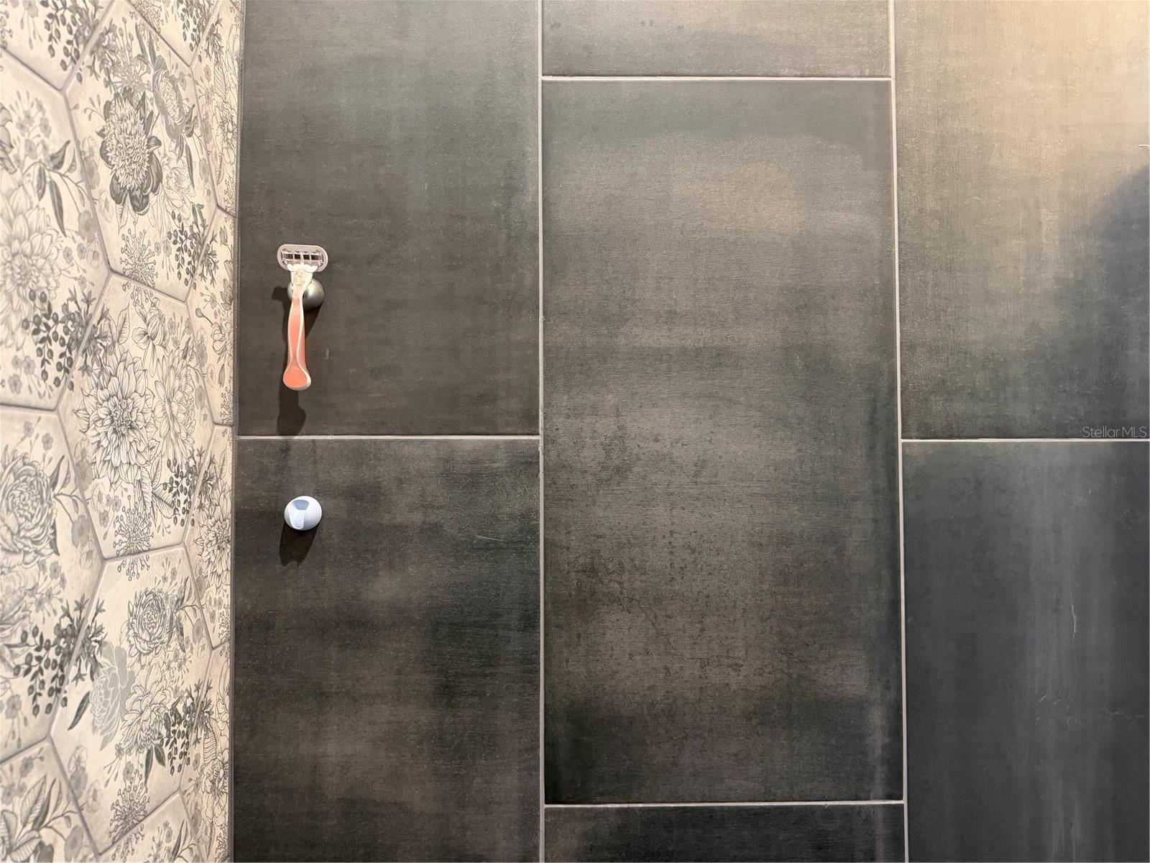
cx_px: 575
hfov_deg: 71.6
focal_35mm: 24
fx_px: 797
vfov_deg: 56.8
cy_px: 432
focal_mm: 6.76
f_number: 1.78
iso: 500
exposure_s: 1/60
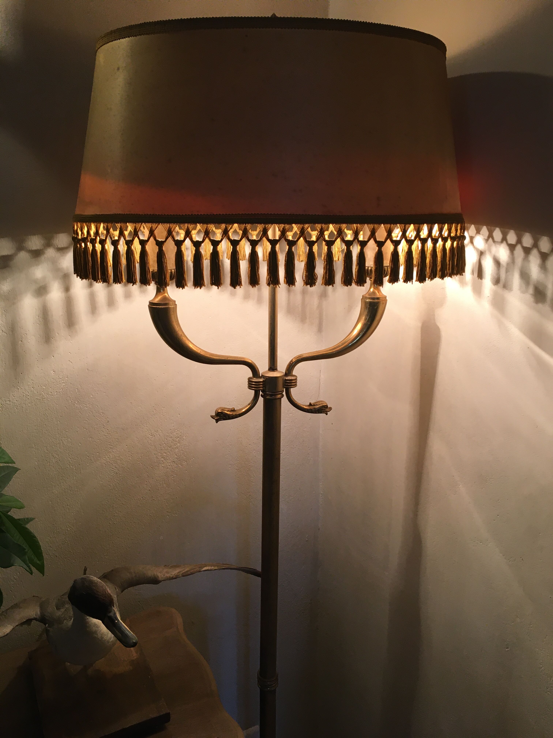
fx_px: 618
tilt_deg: -18.0
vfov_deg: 61.7
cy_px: 369
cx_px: 276
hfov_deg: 48.2
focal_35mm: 29
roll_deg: +3.2
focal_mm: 4.15
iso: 40
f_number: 2.2
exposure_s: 1/33
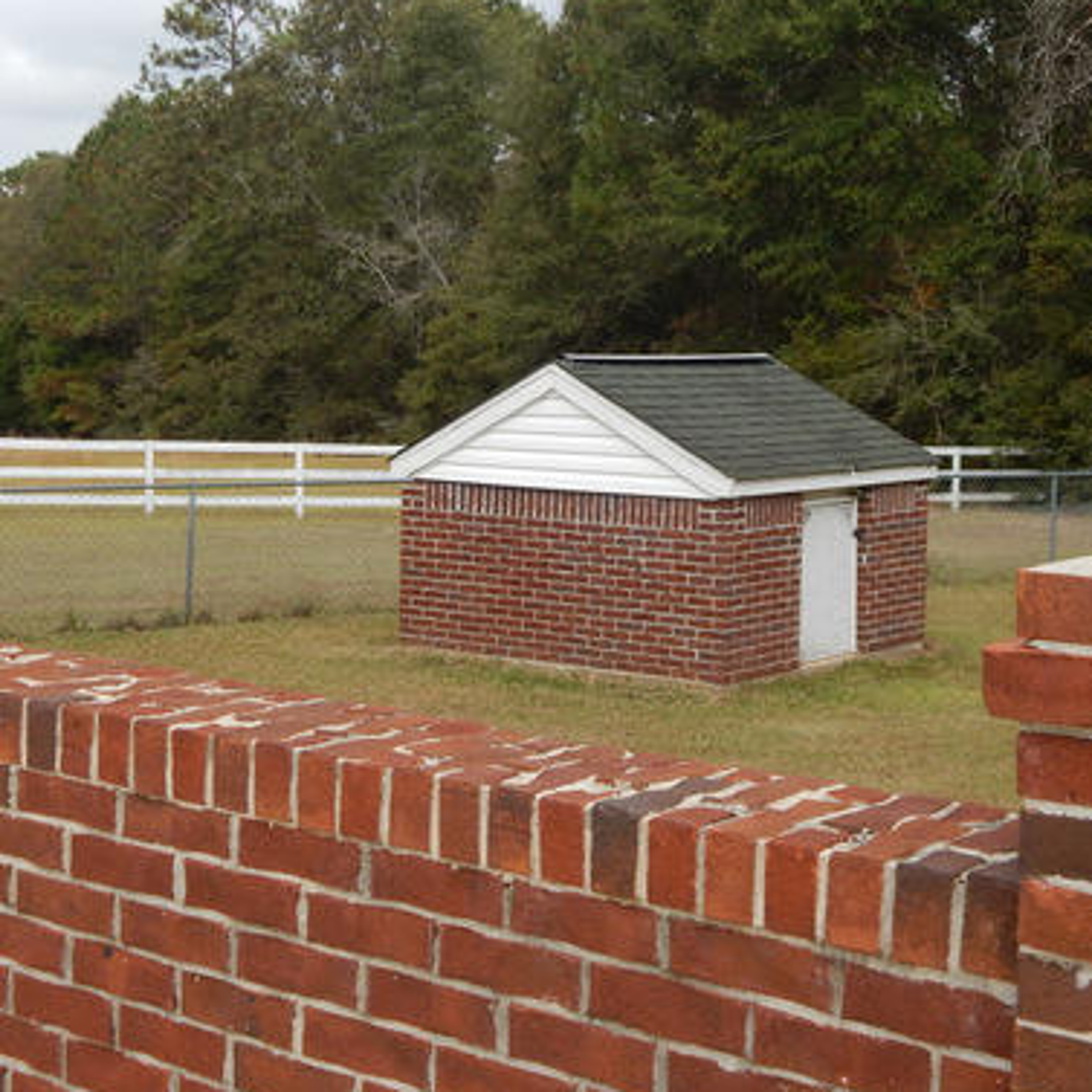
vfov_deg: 30.0
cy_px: 452
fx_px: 2034
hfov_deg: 30.0
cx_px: 533
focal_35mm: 57
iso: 125
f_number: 3.4
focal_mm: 6.8
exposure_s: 1/640
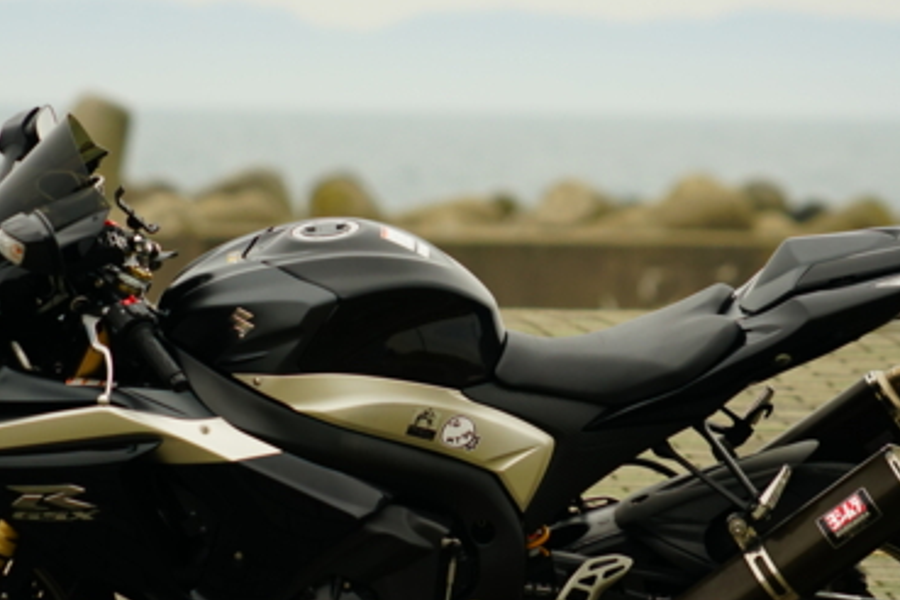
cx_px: 398
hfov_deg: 4.0
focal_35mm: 520
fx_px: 12999
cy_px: 324
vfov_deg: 2.6
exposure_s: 1/250
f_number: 6.3
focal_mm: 240
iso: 500
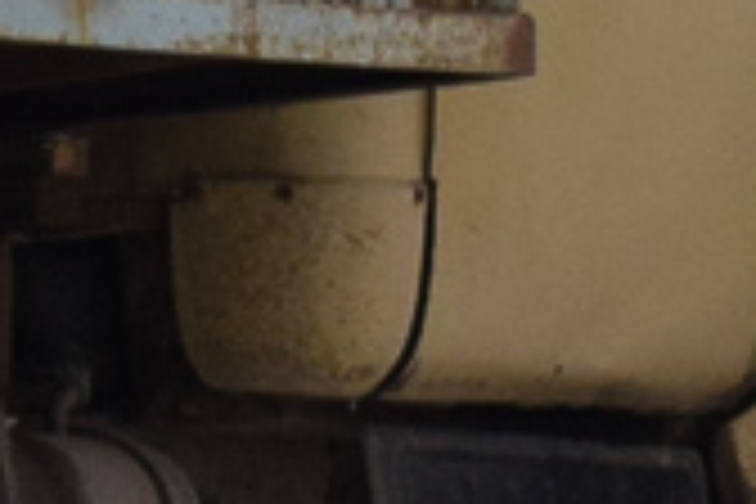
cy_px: -482
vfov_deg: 2.3
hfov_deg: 3.5
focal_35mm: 588
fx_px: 12338
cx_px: -374
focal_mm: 55
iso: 400
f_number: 7.1
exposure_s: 1/200
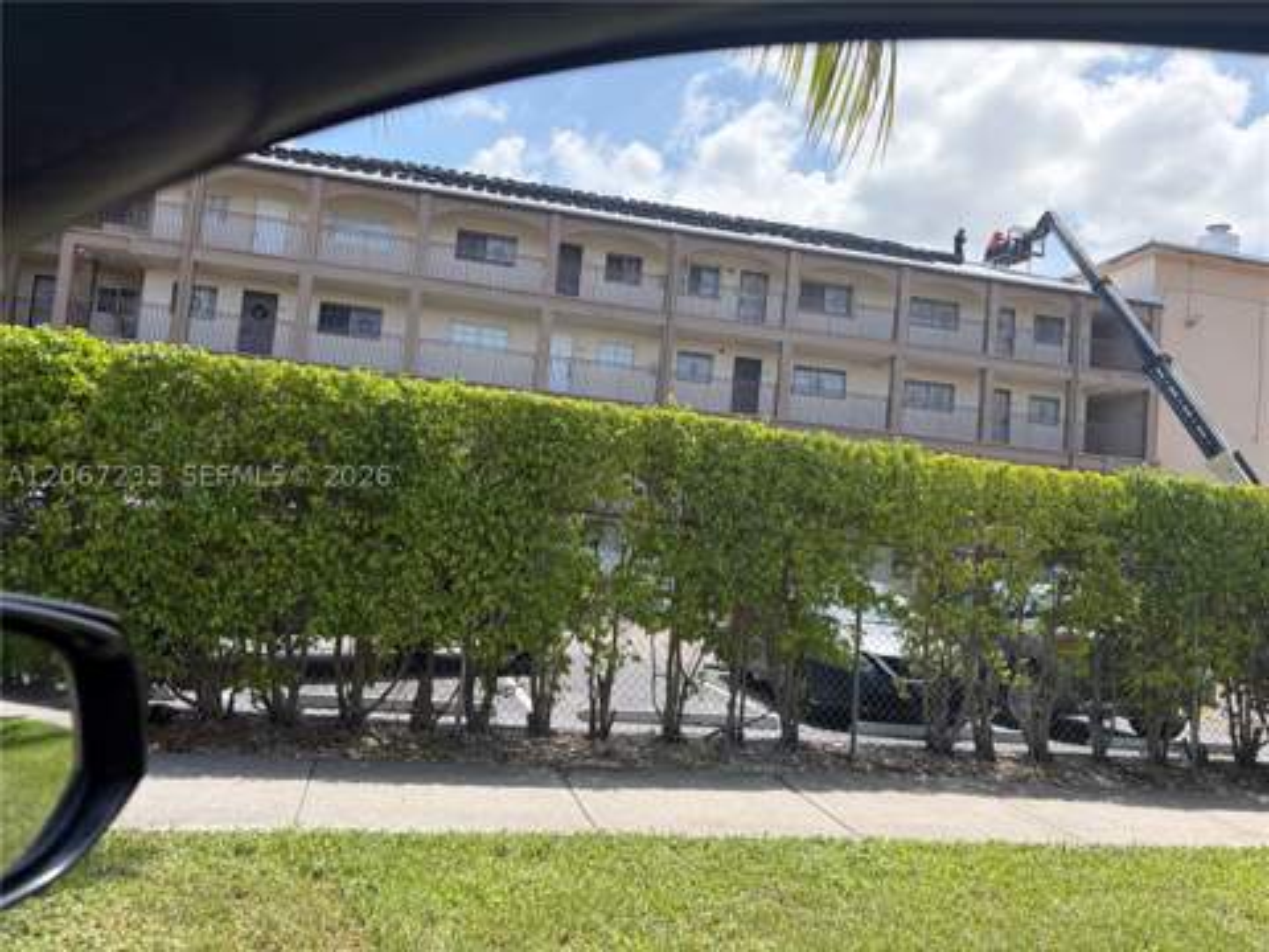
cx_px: 634
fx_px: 953
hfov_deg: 67.3
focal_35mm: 26
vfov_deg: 53.1
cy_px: 476
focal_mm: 5.96
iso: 64
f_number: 1.6
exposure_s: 1/2075
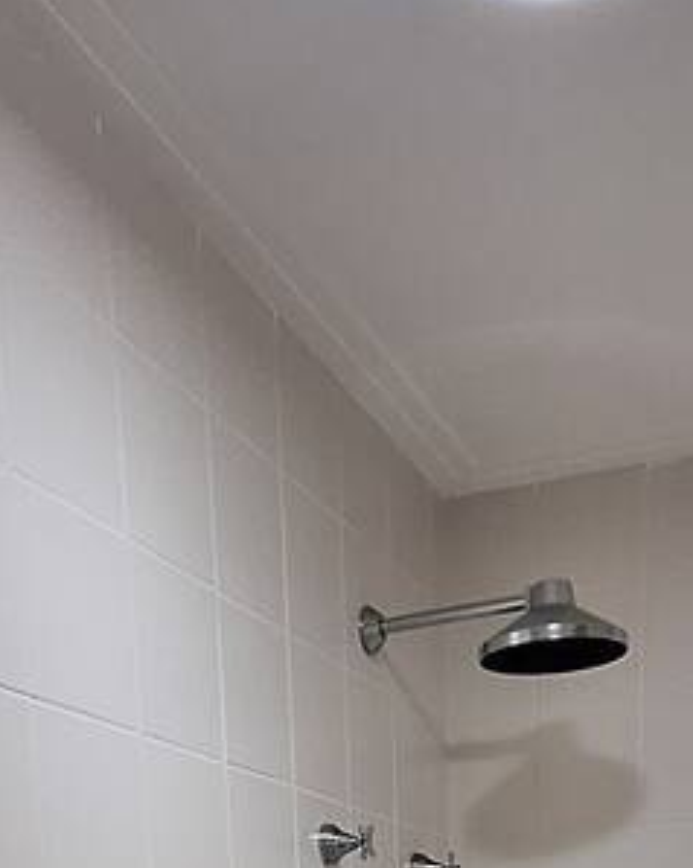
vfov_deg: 27.4
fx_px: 1181
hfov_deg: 32.6
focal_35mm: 46
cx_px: 428
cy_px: 1311
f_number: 2.2
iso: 160
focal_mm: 1.74
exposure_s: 1/24
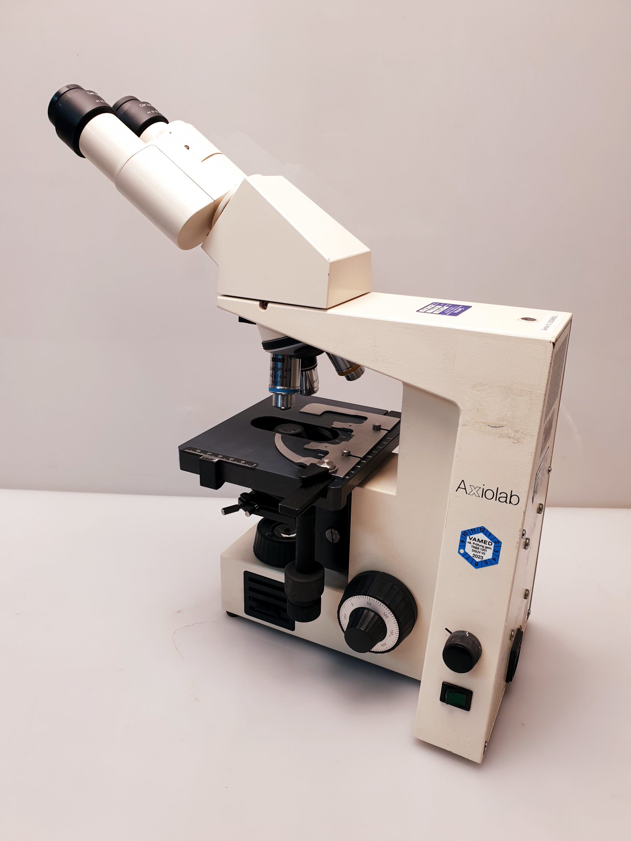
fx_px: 632
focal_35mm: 26
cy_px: 420
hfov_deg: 53.1
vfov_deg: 67.3
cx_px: 316
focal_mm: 4.3
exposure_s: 1/100
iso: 100
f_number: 2.4
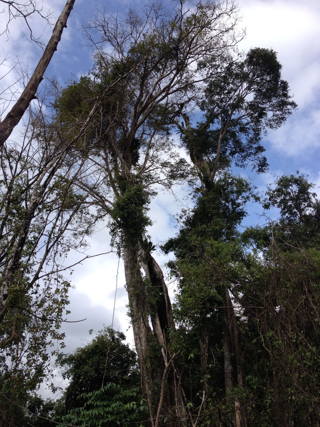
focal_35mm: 35
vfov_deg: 52.6
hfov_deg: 40.7
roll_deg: +1.6
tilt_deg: +34.5
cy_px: 214
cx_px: 160
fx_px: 431
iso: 50
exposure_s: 1/1346
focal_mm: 4.28
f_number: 2.4
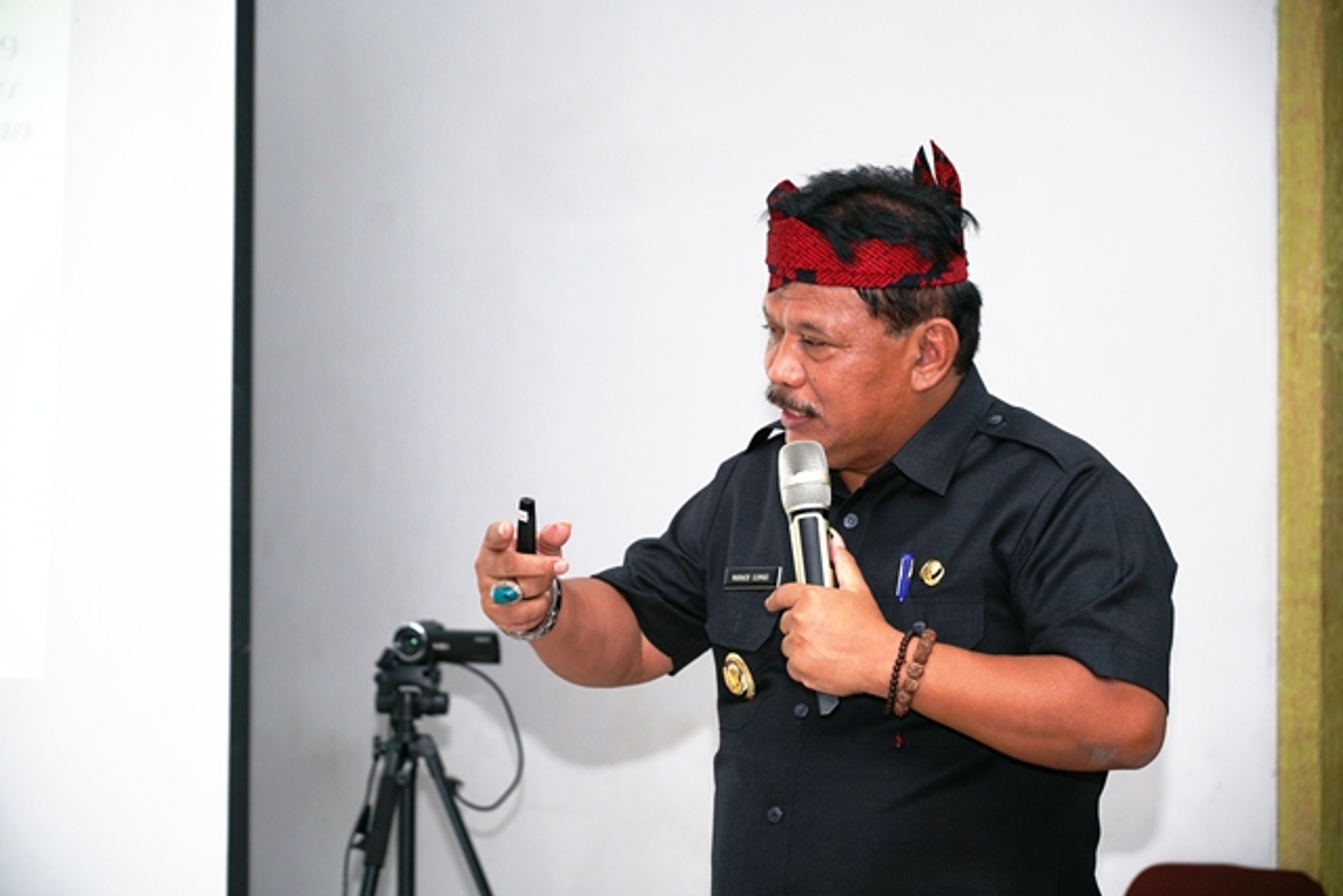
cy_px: 448
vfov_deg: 13.0
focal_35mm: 105
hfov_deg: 19.5
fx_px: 3918
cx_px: 672
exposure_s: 1/200
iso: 320
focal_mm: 105
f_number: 4
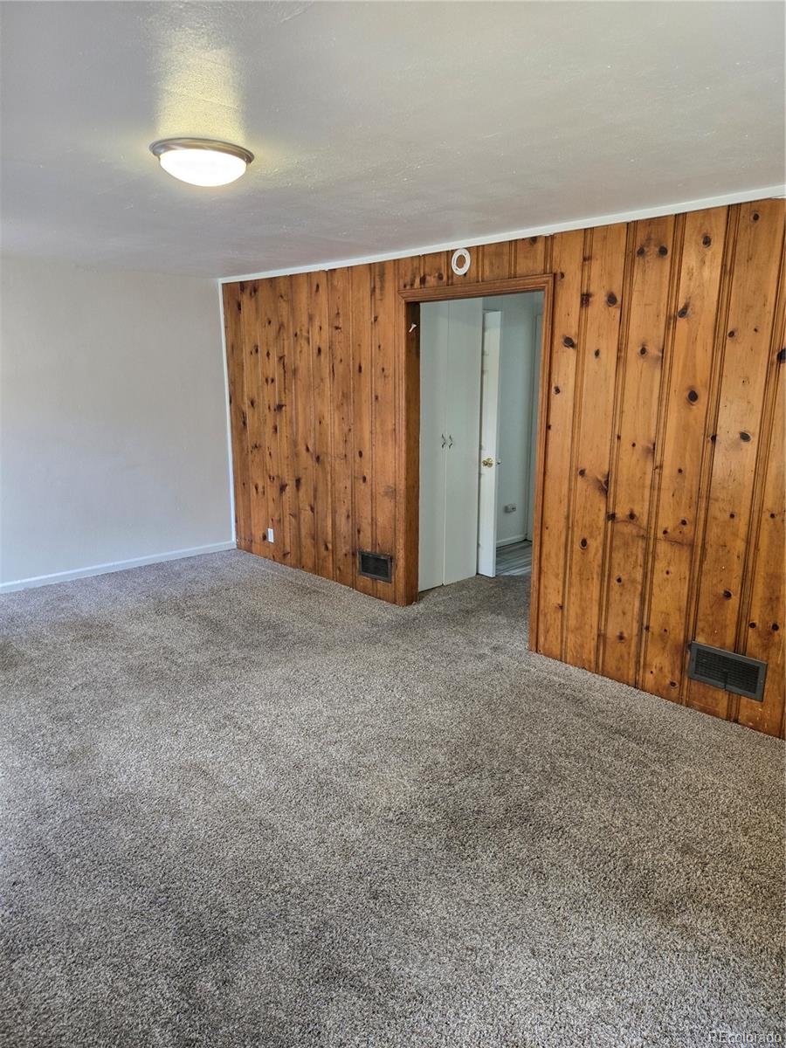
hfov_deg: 58.9
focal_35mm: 23
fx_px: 696
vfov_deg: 73.9
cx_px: 393
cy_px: 524
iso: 320
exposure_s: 1/120
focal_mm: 5.4
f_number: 1.8
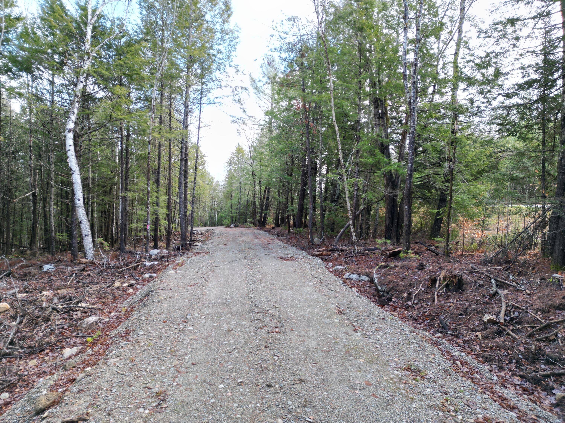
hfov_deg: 71.6
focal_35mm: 24
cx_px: 282
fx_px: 392
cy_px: 212
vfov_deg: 56.8
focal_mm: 6.72
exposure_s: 1/240
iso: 140
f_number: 1.7
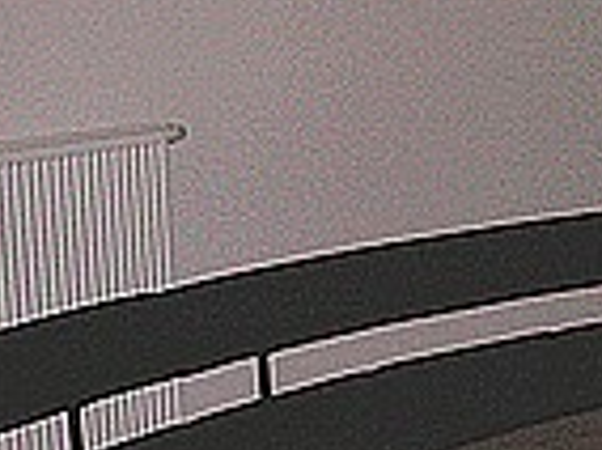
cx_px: 839
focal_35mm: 120
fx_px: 2083
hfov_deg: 15.4
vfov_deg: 12.3
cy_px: 261
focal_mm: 6.1
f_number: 2.8
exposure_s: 1/45
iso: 160
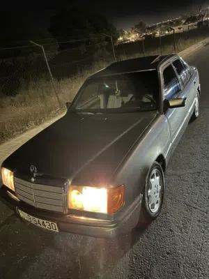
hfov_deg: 56.8
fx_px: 193
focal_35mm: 24
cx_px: 104
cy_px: 140
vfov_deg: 71.6
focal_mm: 6.86
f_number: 1.78
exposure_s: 1/17
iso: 1250
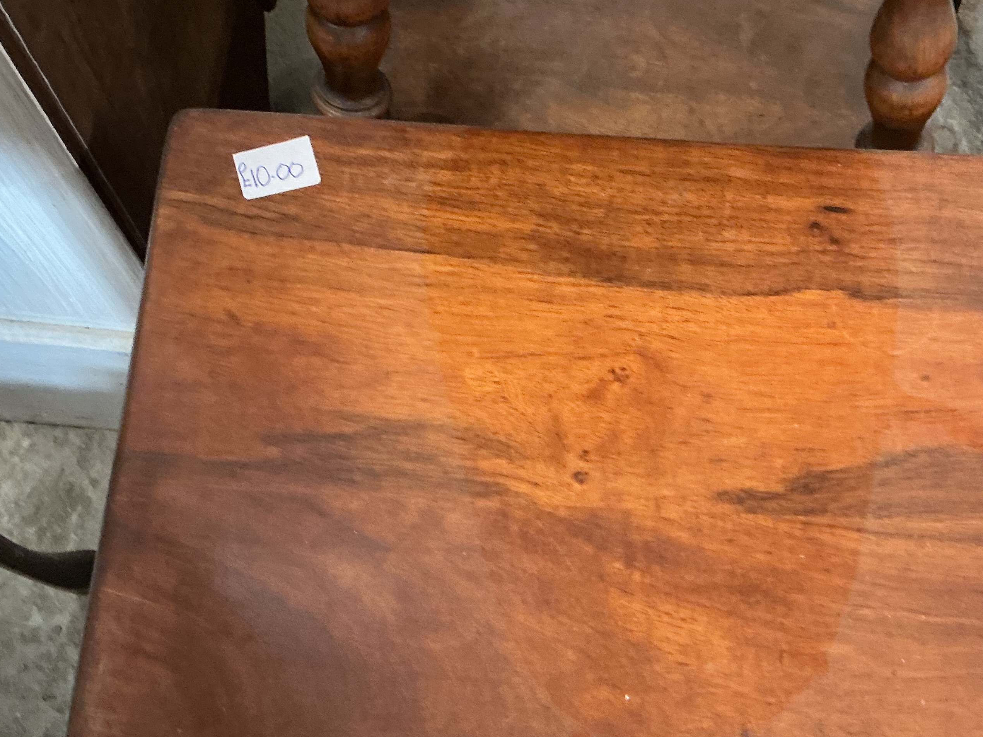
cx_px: 666
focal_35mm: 46
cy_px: 539
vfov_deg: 31.0
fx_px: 1306
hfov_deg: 40.7
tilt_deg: -72.2
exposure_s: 1/33
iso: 200
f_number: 1.8
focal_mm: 3
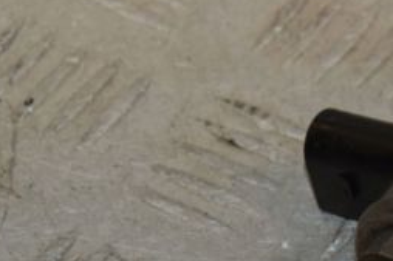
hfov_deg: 7.2
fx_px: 3090
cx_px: 430
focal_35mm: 283
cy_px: 284
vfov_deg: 4.8
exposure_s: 1/200
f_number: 9
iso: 800
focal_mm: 75
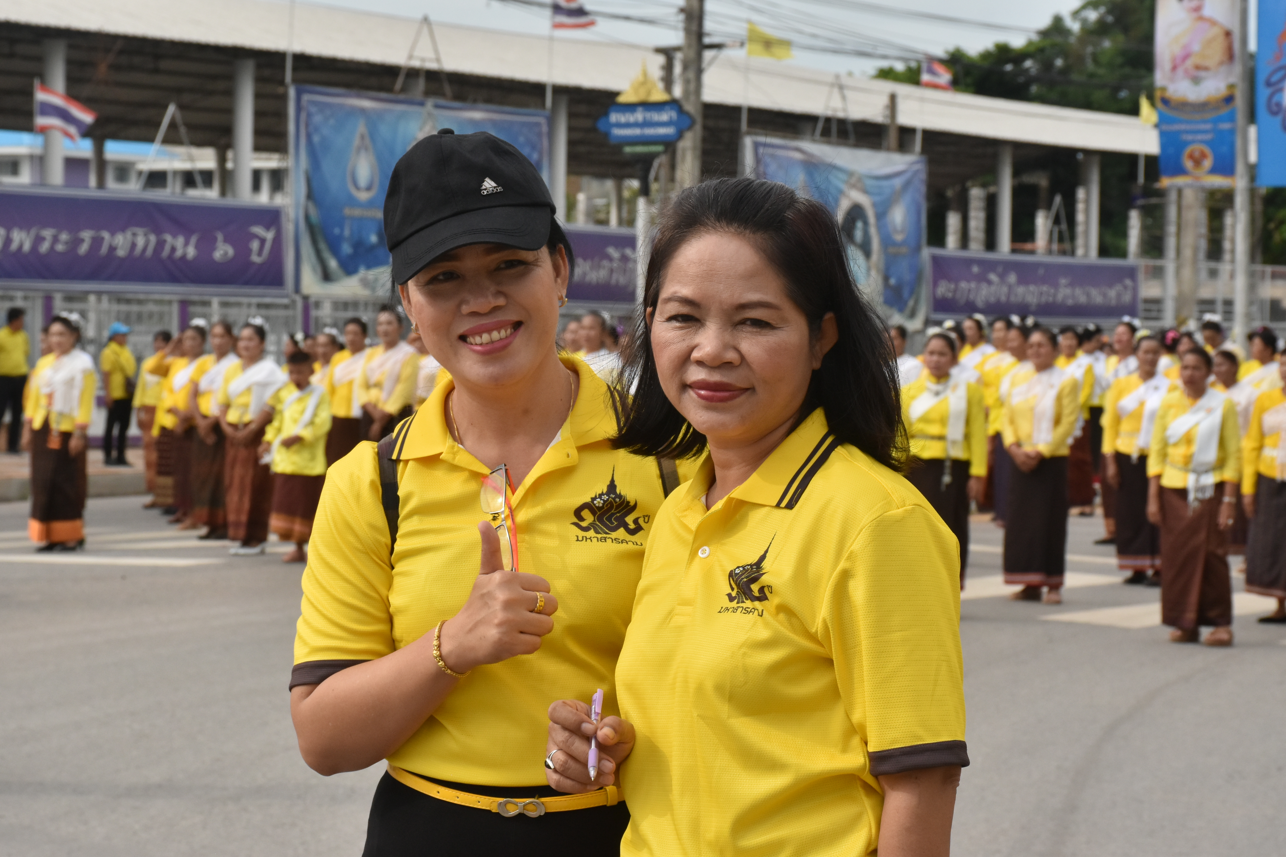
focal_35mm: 93
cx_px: 643
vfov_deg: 14.7
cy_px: 428
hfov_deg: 21.9
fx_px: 3322
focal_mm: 62
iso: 800
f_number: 10
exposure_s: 1/1600
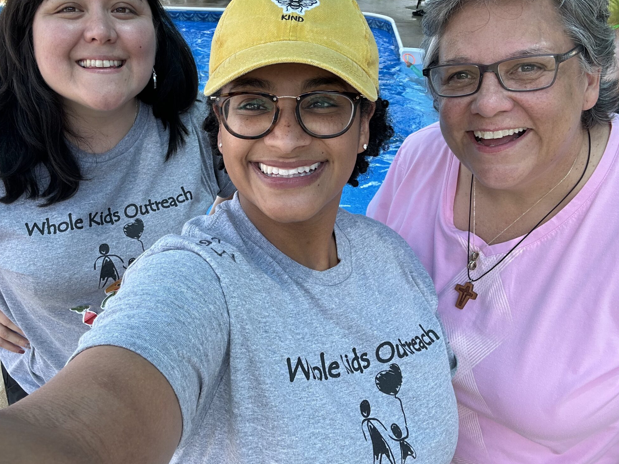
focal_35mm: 30
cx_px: 269
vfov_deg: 46.6
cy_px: 198
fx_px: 536
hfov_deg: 59.8
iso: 25
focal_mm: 2.69
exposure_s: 1/203
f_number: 1.9
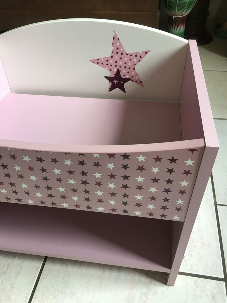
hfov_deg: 48.2
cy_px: 152
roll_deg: +1.1
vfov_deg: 61.7
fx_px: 254
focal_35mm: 29
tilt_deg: -41.4
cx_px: 114
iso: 50
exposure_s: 1/30
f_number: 2.2
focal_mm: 4.15
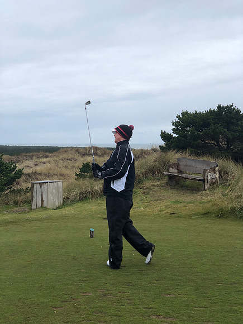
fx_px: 487
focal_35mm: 52
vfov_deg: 36.8
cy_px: 162
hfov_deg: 28.0
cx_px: 122
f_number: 2.4
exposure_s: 1/425
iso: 16
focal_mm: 6
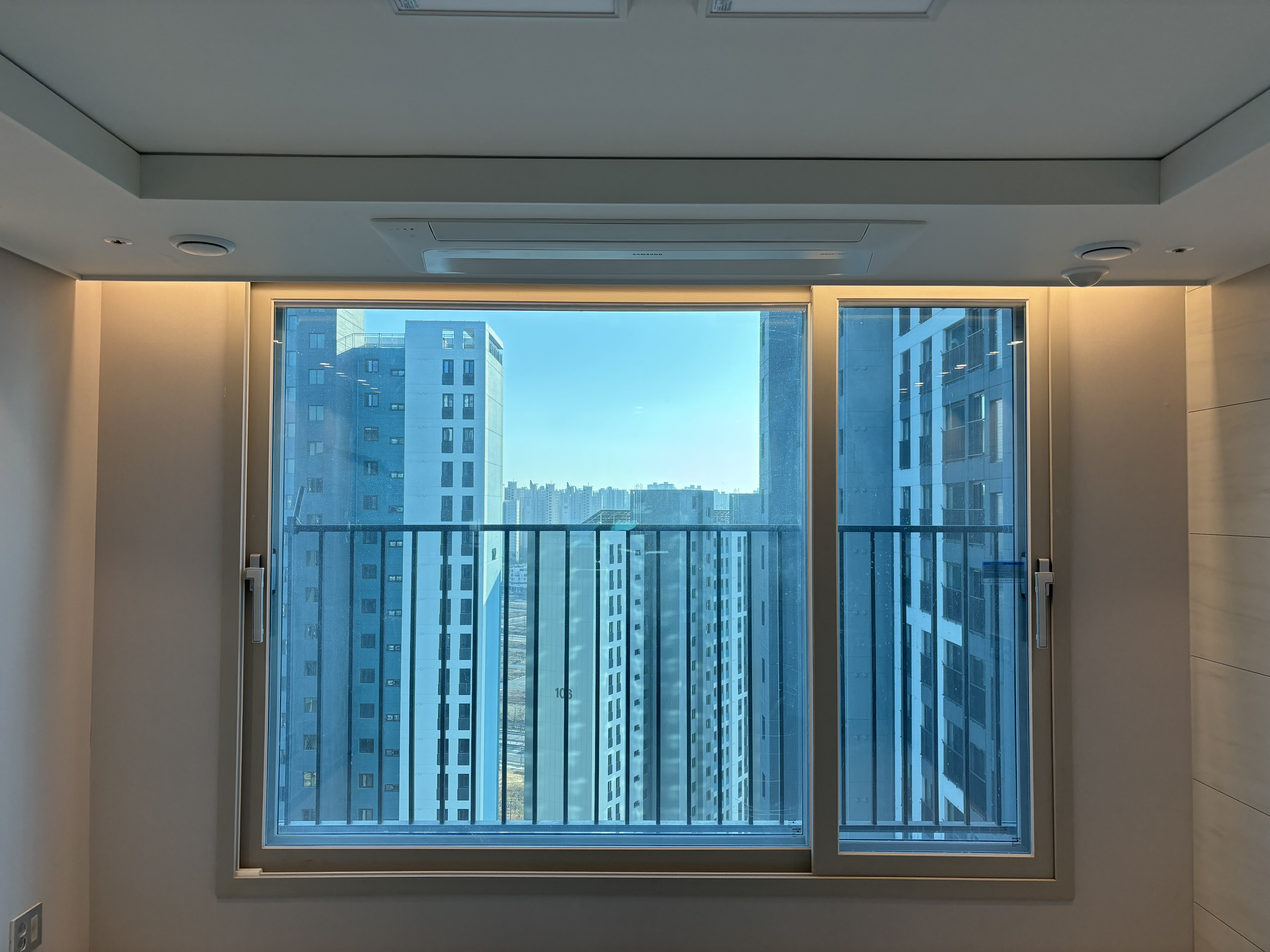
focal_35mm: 26
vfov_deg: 53.1
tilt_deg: +0.0
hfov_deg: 67.3
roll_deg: -1.0
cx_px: 635
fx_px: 954
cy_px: 476
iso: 50
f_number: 1.6
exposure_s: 1/312
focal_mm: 5.96
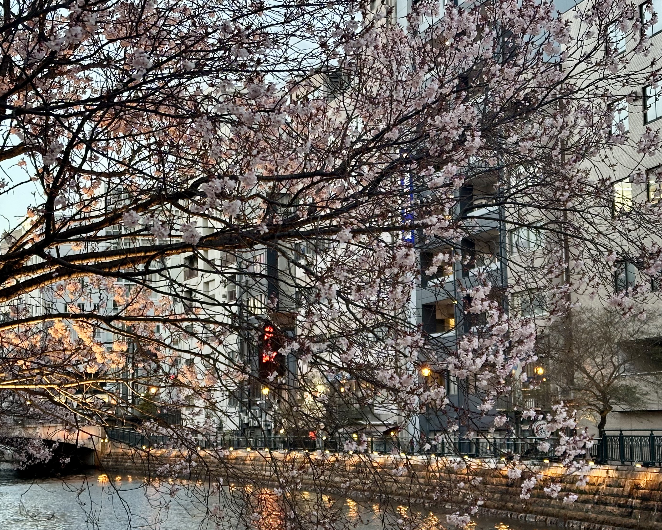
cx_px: 383
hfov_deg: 27.9
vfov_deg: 22.5
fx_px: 1332
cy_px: 301
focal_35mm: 68
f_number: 1.78
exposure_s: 1/60
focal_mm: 6.86
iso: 160
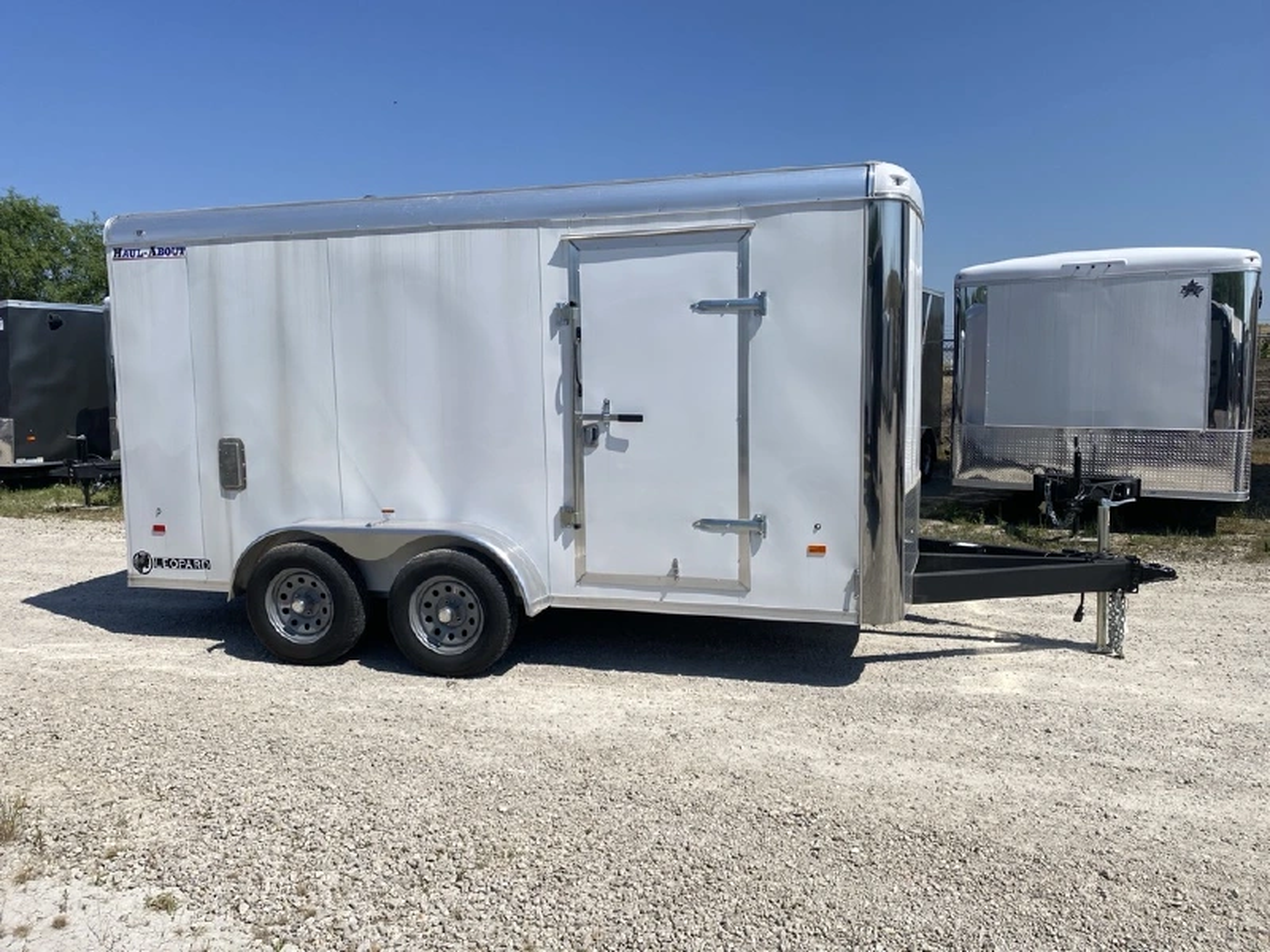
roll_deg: +0.4
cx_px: 635
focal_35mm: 26
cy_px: 476
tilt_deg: -4.8
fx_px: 954
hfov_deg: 67.3
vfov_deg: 53.1
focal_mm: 4.25
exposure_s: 1/6061
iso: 32
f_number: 1.8
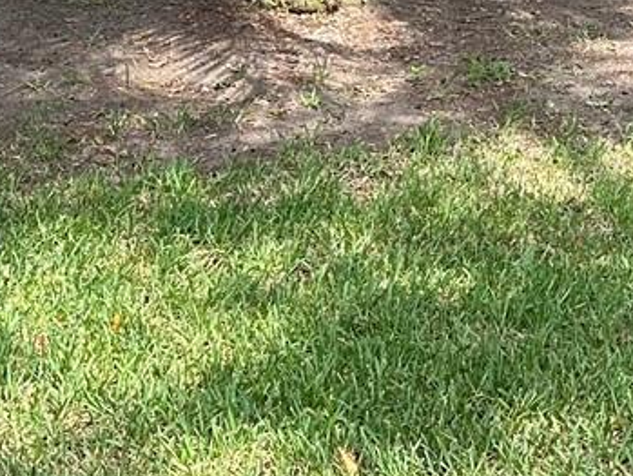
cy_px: -342
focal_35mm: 110
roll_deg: -0.7
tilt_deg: +0.5
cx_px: 700
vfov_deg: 12.5
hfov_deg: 17.3
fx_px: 2012
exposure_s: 1/750
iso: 80
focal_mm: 6.86
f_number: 1.78
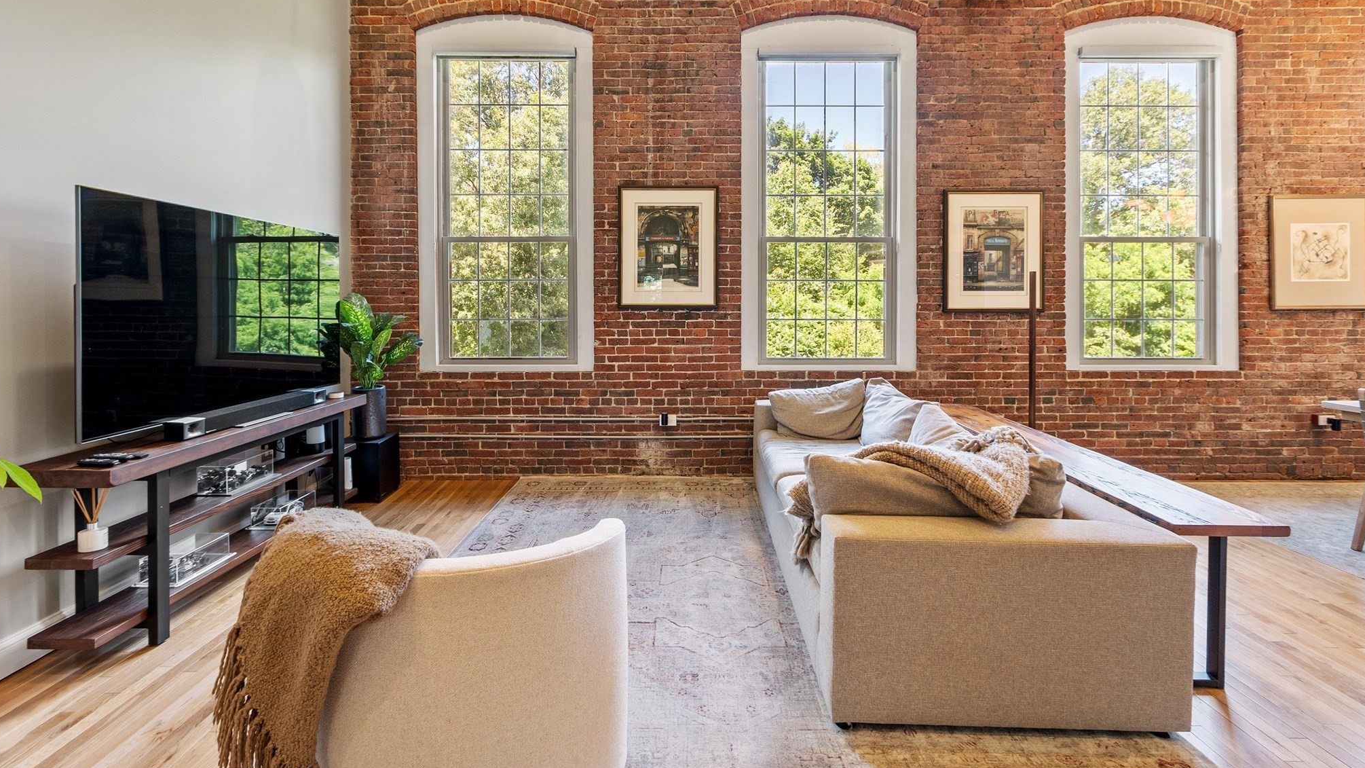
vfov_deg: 66.7
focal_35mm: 16
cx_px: 685
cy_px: 326
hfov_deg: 99.4
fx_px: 579
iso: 320
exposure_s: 1/1.25
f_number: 8
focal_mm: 10
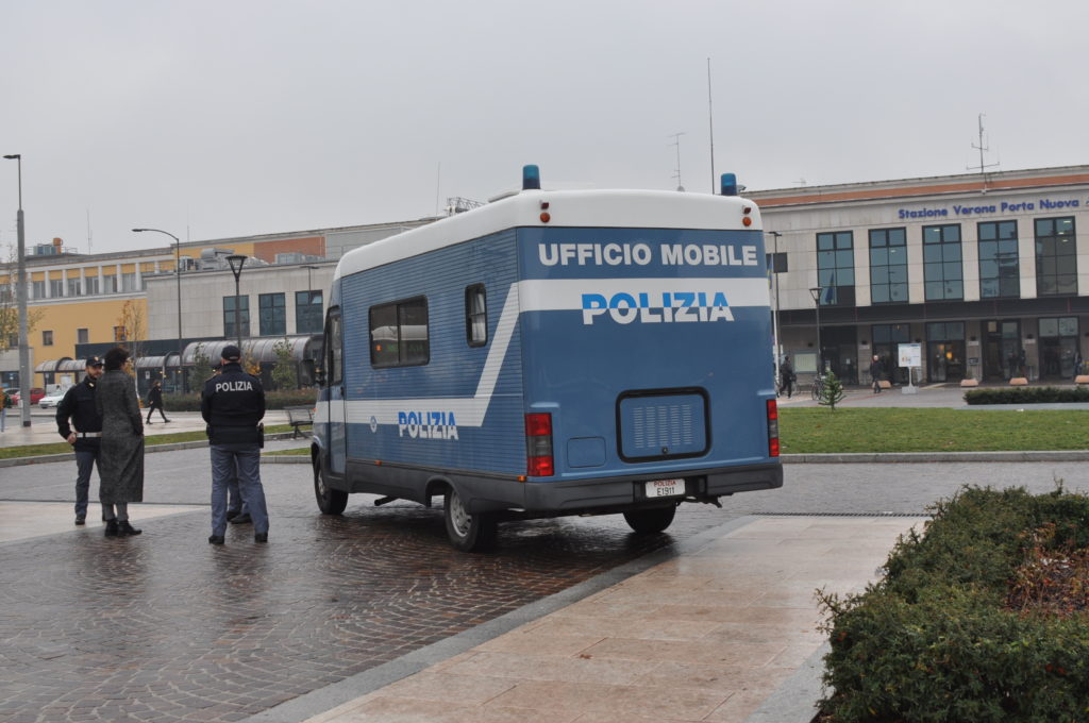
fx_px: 1269
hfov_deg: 46.5
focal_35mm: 42
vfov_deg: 31.8
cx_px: 544
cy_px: 362
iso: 200
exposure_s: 1/100
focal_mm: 28
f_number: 5
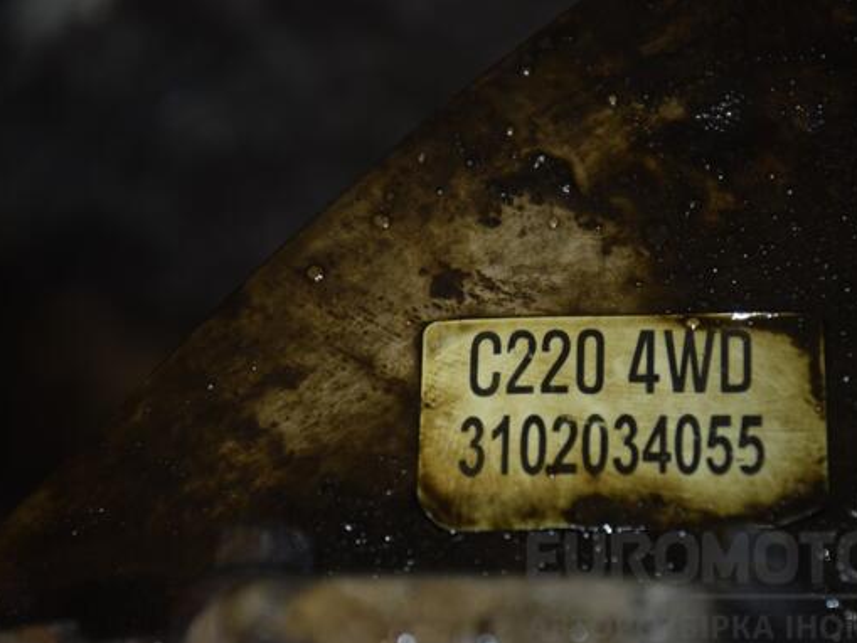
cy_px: 333
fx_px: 4422
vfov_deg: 8.3
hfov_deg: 11.1
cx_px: 495
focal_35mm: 179
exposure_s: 1/60
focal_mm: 105
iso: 800
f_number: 5.6
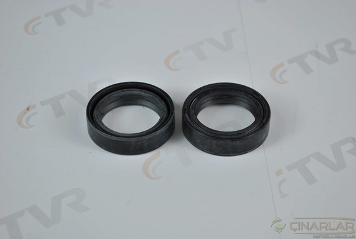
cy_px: 120
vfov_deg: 16.6
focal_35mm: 82
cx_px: 178
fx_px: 817
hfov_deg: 24.6
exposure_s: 1/40
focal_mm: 55
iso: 200
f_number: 6.3
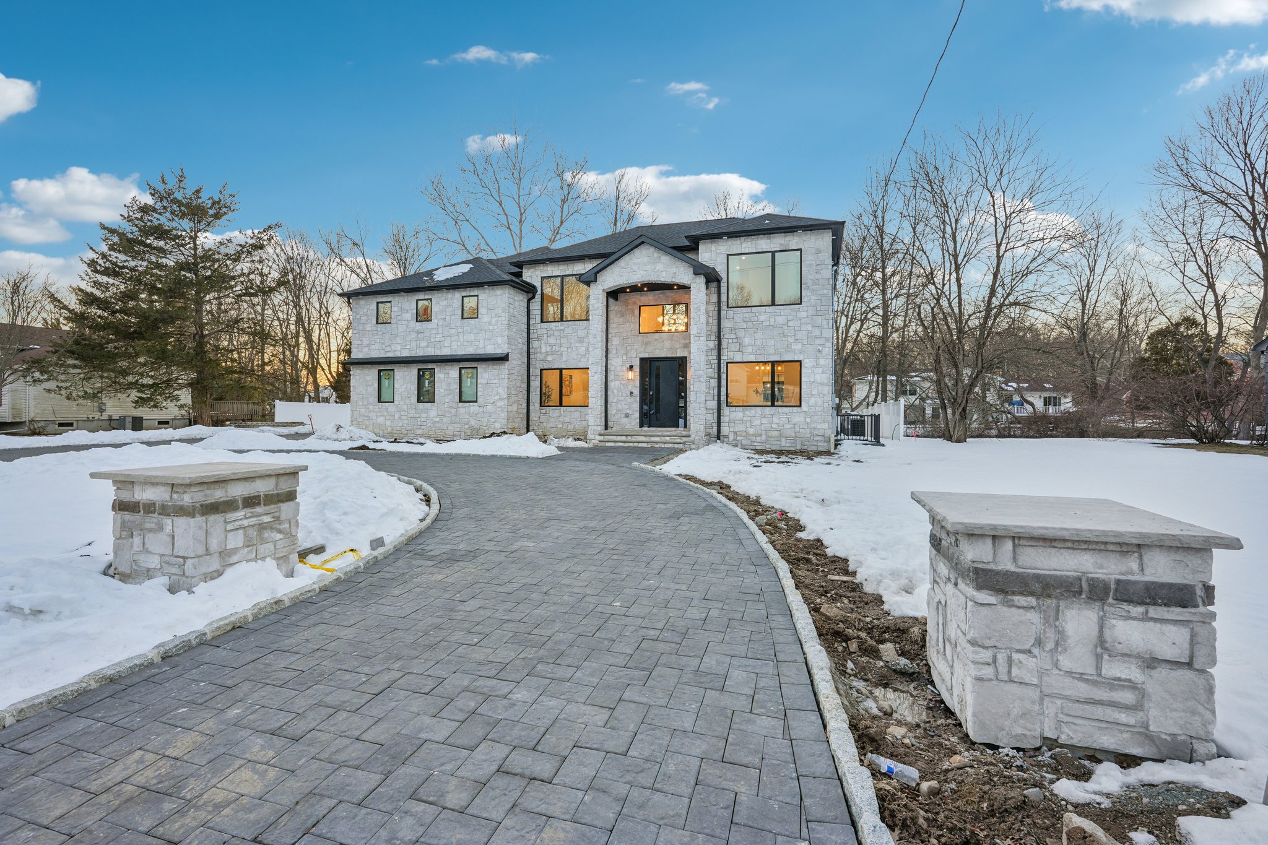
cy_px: 422
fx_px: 563
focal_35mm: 16
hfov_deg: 96.7
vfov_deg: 73.7
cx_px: 634
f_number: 9
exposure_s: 1/30
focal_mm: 16
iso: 160
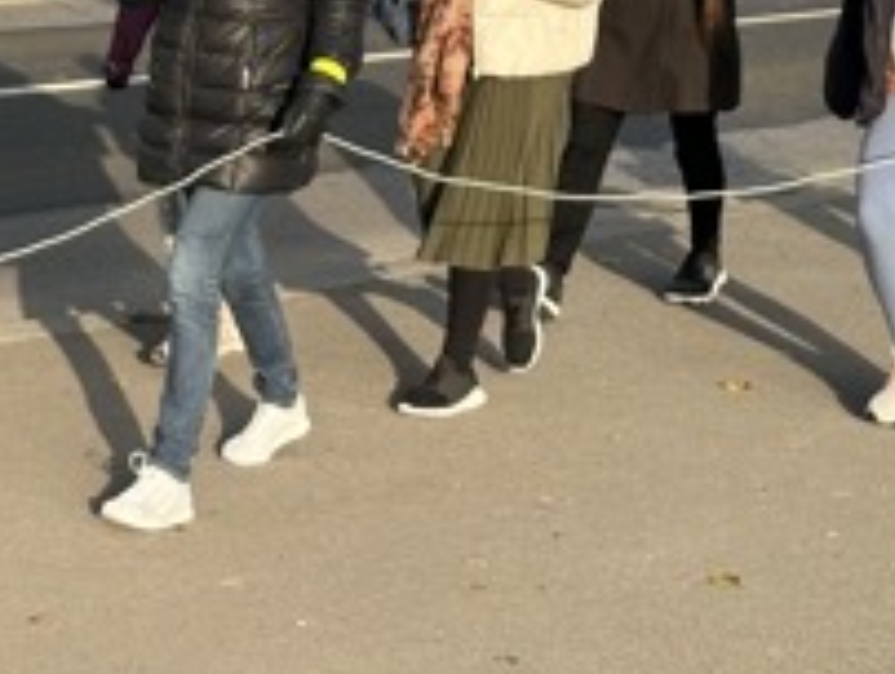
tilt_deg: -7.8
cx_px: 35
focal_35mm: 114
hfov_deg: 16.9
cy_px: 111
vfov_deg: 12.9
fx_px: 2951
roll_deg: -1.3
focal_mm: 6.86
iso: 64
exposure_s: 1/1272
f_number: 1.78
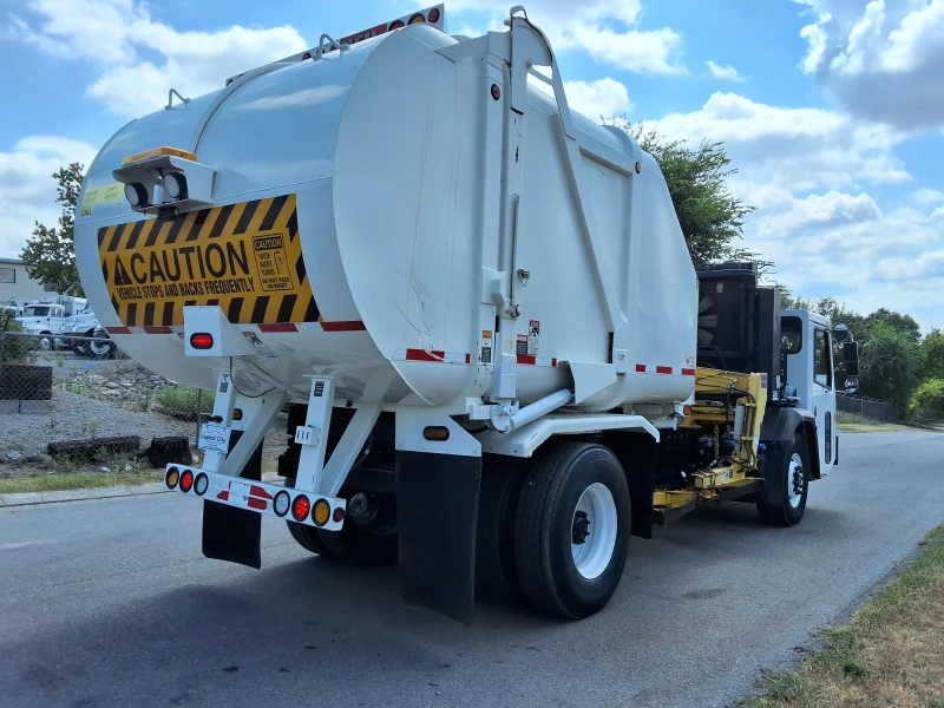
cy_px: 354
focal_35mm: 28
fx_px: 764
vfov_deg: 49.7
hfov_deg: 63.4
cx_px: 472
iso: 32
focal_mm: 2.91
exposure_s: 1/2506
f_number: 1.9
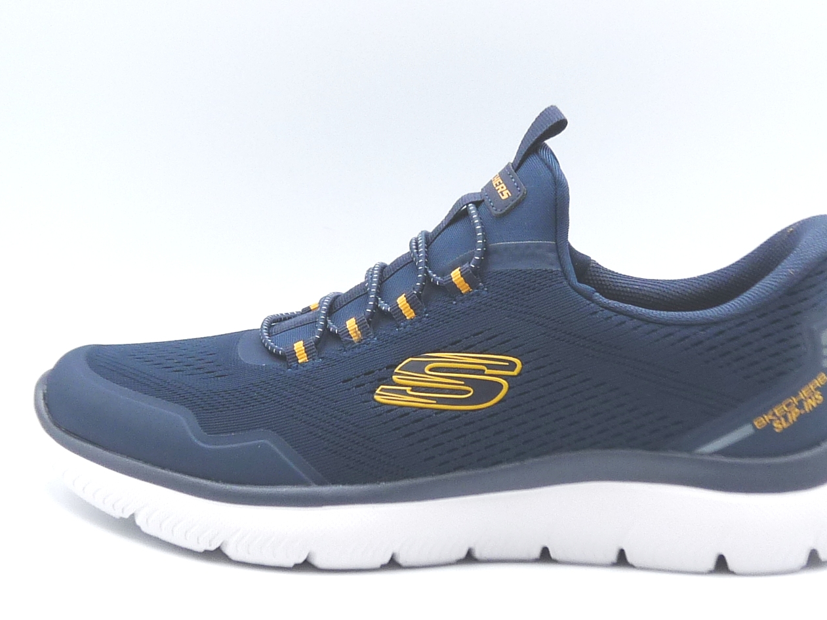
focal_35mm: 66
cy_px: 337
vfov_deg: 22.2
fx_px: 1576
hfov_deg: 29.4
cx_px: 439
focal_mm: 5.4
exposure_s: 1/200
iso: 100
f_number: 4
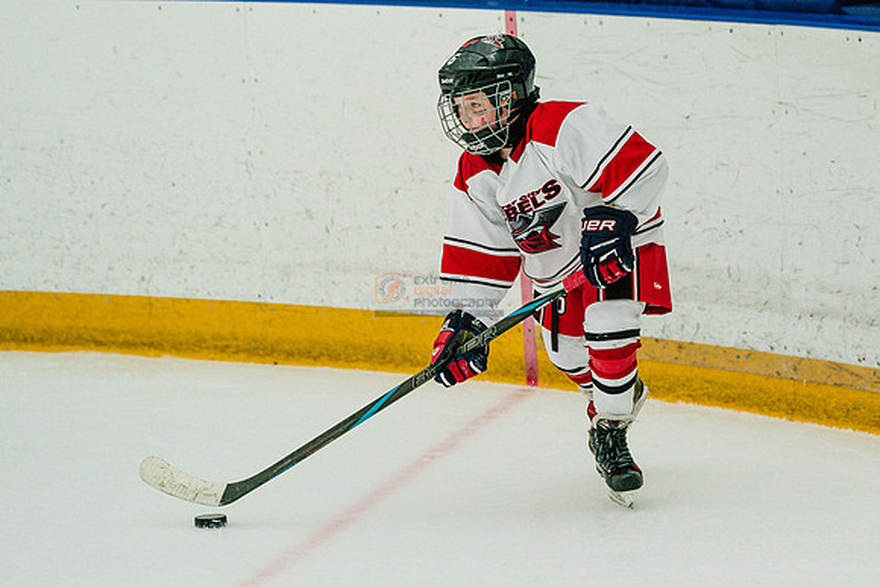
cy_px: 281
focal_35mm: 260
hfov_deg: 7.9
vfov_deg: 5.3
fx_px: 6365
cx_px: 633
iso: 1600
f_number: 4
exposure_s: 1/3200
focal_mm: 176
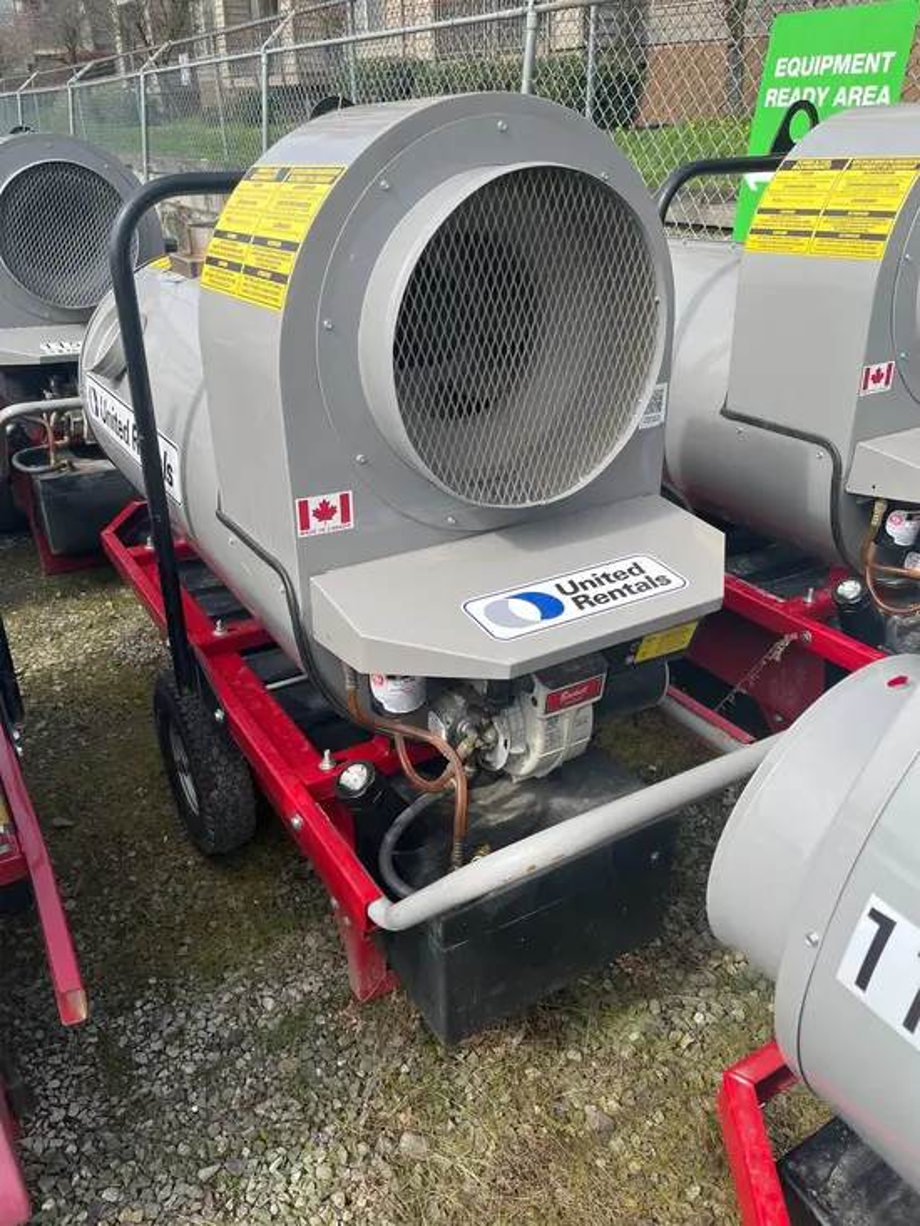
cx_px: 460
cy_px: 613
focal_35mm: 26
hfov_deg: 53.1
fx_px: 921
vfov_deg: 67.3
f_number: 1.6
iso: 50
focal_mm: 5.1
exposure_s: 1/1721
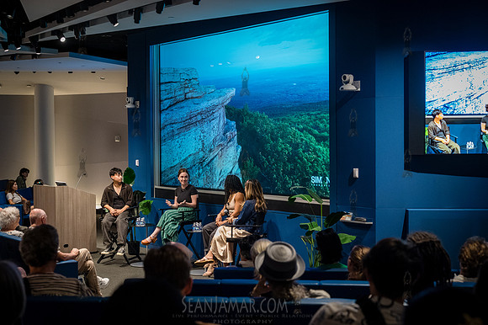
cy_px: 162
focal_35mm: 50
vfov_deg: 27.0
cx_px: 244
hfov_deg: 39.6
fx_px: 677
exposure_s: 1/200
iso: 5000
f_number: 4
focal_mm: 50
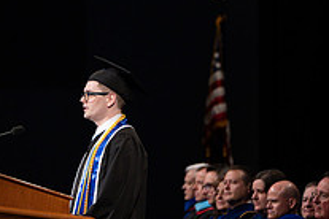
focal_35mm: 584
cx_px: 75
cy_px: 123
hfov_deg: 3.5
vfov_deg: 2.4
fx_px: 5337
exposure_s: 1/250
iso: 1250
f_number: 2.8
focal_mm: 180
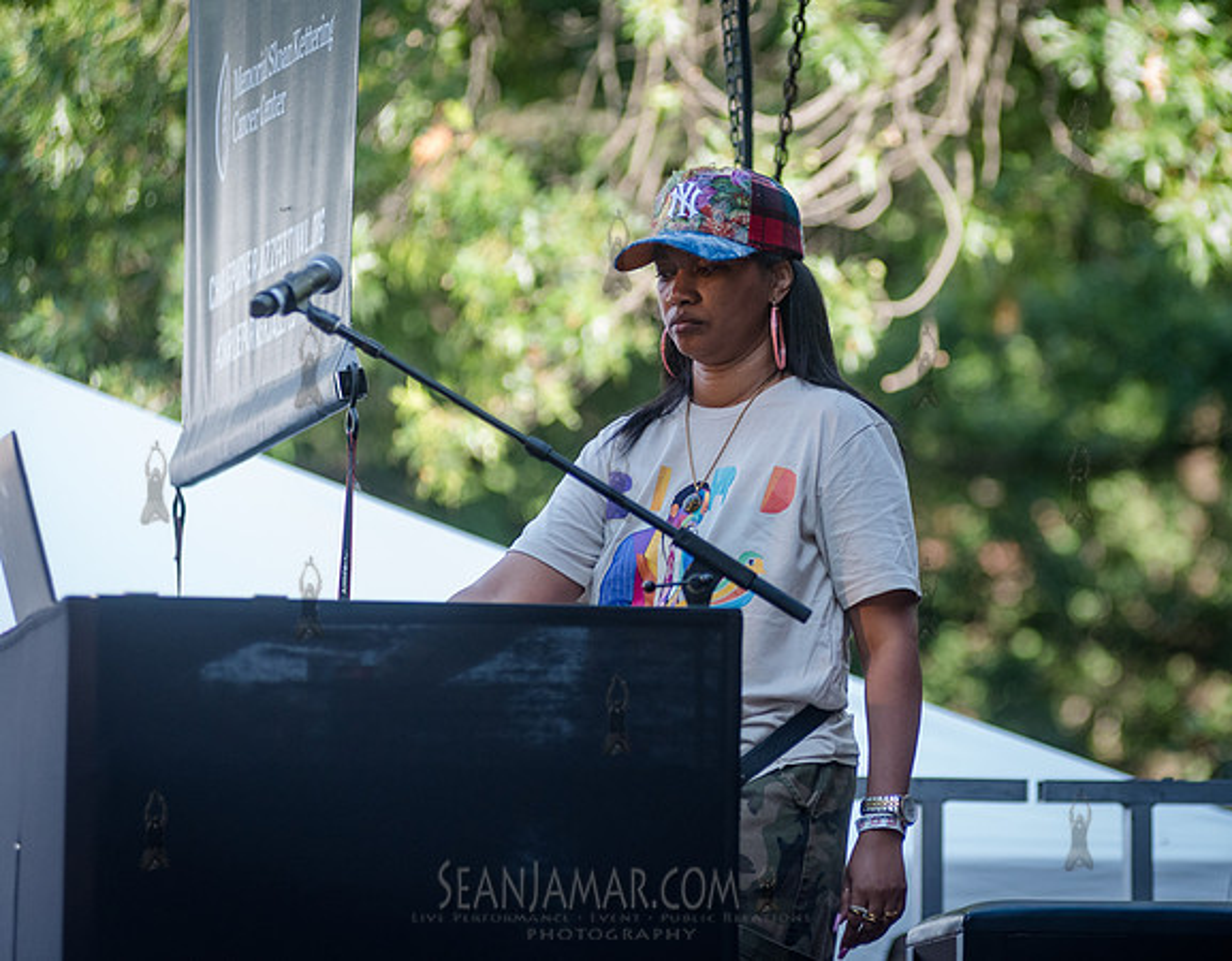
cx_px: 876
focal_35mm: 229
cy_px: 379
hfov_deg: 8.5
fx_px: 8273
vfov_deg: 6.6
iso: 800
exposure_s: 1/800
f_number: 3.5
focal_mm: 170
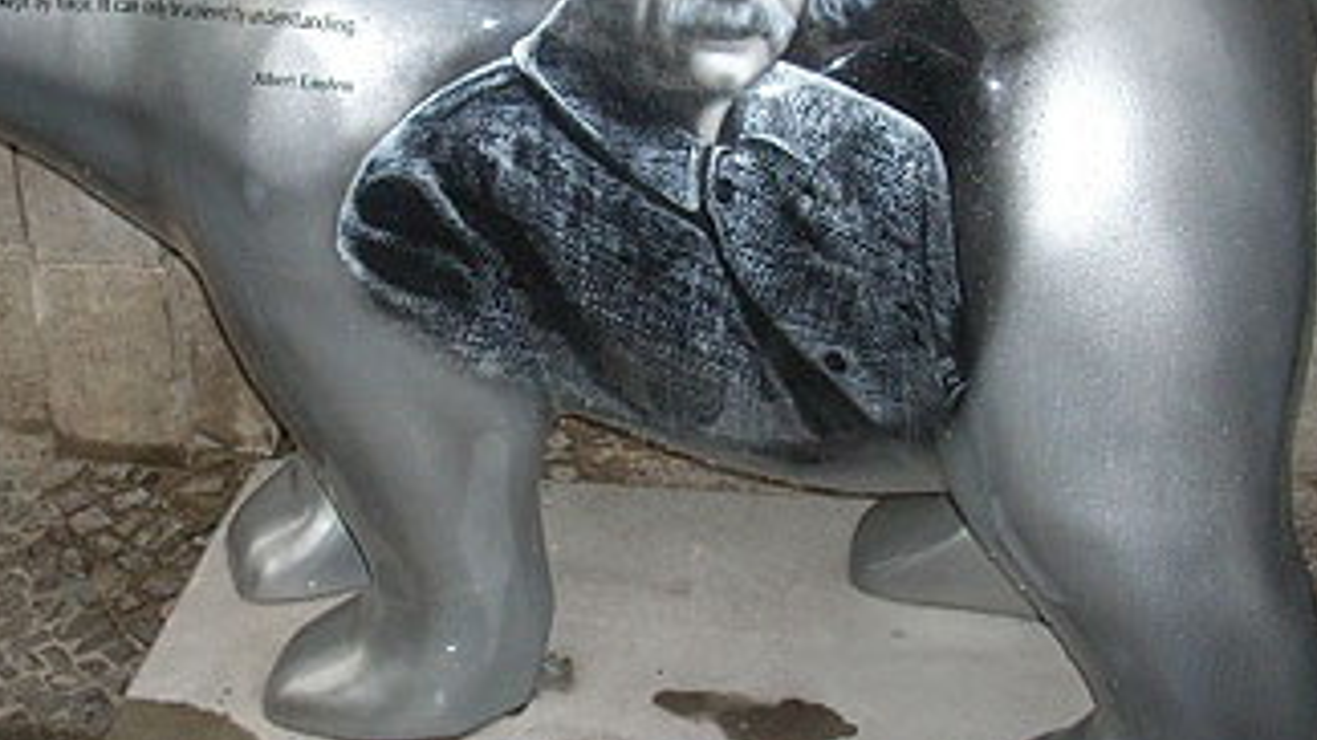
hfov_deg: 37.0
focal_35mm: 56
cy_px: 285
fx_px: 1955
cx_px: 504
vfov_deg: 21.4
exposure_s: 1/60
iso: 200
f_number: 2.8
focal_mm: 6.2
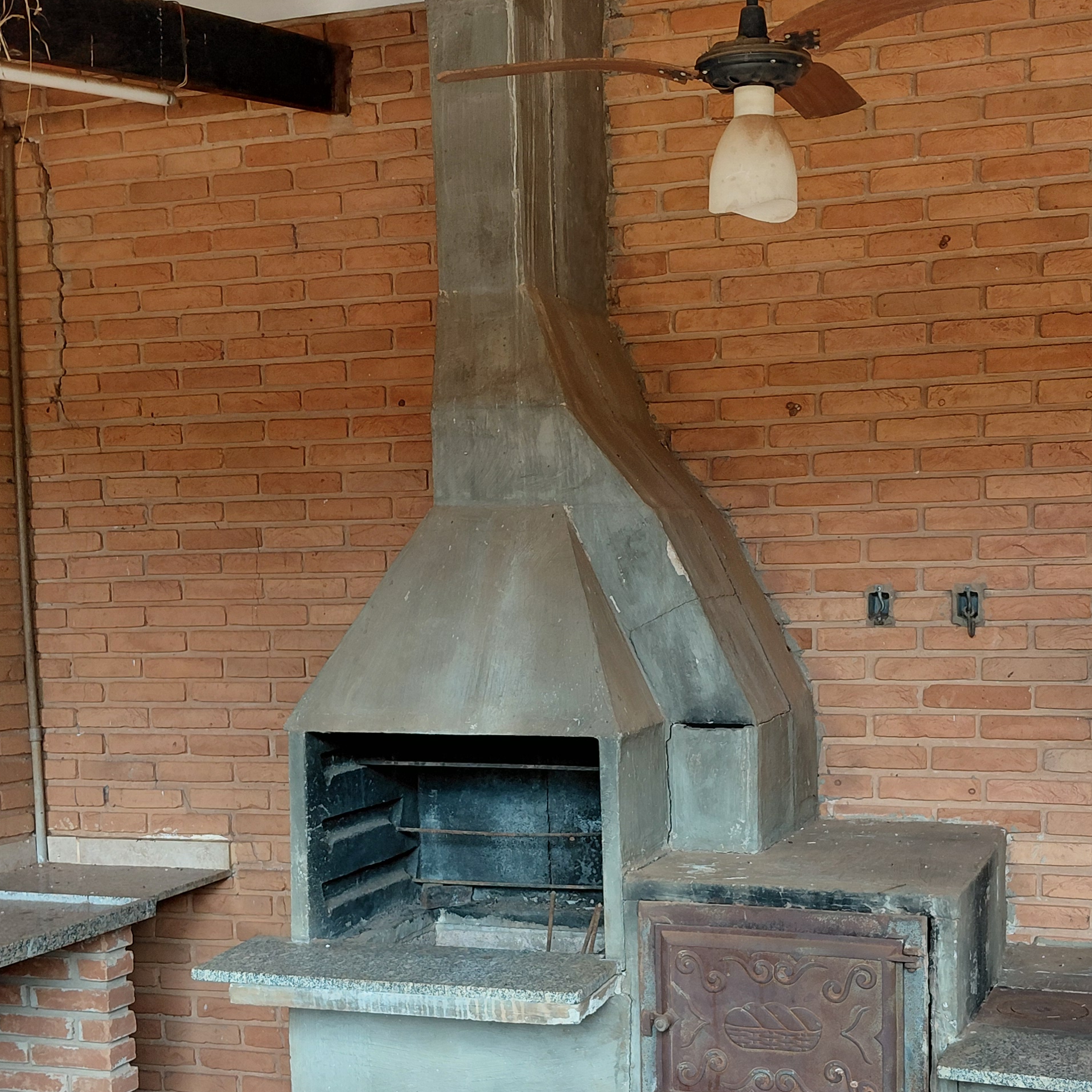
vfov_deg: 35.8
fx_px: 1677
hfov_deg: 35.9
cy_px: 710
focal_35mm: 47
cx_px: 661
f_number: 1.8
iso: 80
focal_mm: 4.69
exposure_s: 1/120
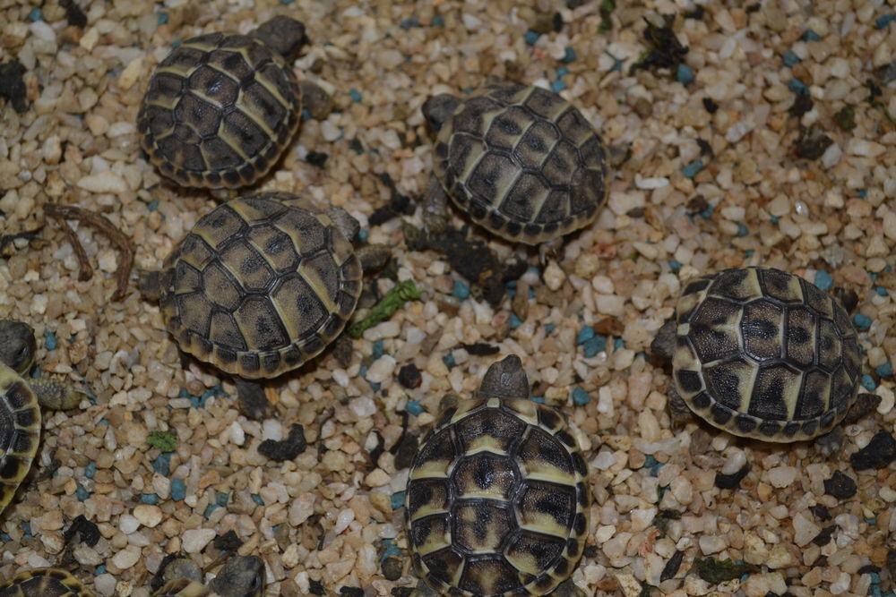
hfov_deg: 36.9
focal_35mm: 54
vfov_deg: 25.1
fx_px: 1344
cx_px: 448
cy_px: 298
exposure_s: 1/60
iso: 500
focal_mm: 36
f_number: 5
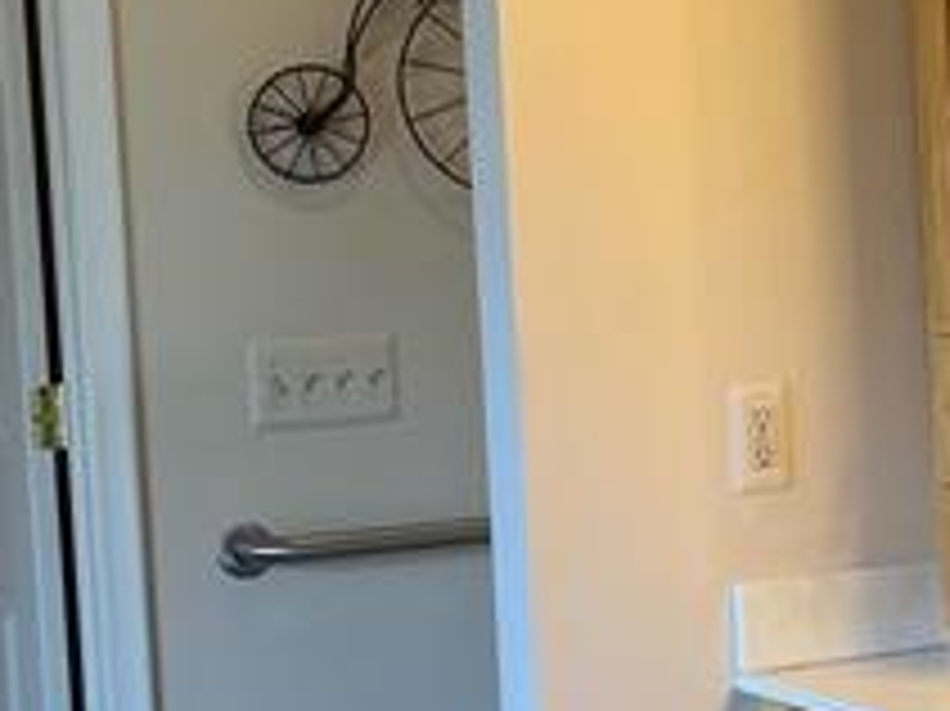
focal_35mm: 126
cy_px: 333
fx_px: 3456
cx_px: 1463
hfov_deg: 14.5
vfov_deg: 11.8
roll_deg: +2.8
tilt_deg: -5.6
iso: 80
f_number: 1.6
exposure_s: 1/120
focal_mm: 5.1
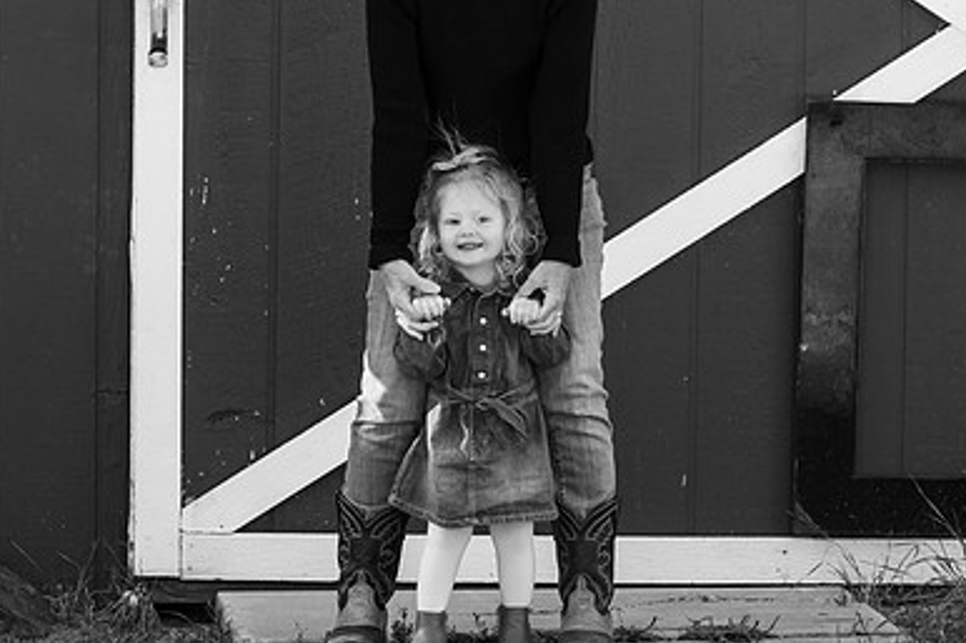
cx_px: 633
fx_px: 4720
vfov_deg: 7.8
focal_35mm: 176
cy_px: 214
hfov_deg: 11.7
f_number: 6.3
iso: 1600
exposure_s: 1/320
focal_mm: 117
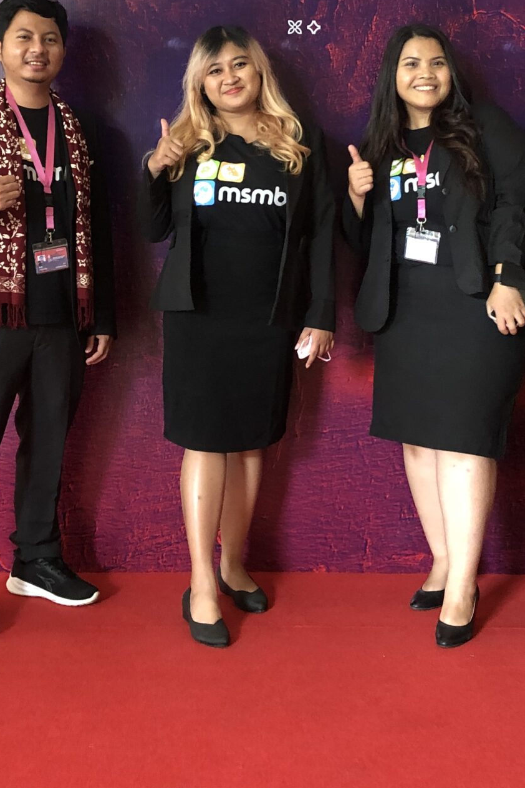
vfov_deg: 33.3
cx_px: 320
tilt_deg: -0.9
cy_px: 203
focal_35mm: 59
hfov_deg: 22.9
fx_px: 1291
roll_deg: +0.3
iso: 100
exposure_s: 1/14
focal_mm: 4
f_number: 1.8
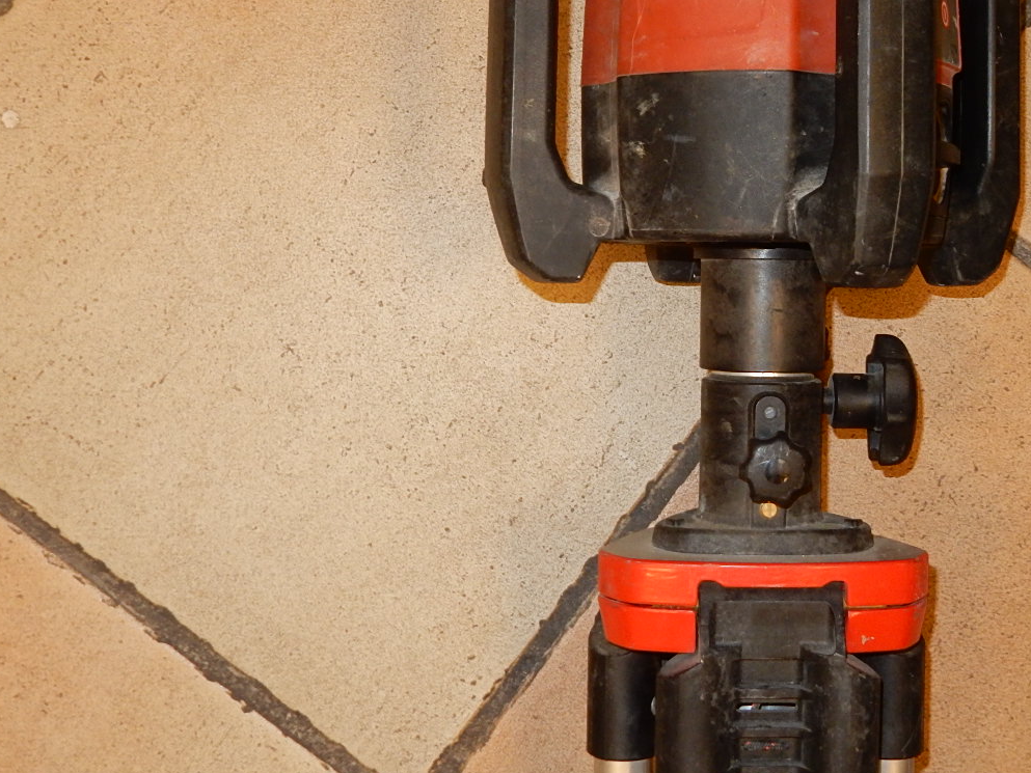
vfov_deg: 25.0
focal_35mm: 58
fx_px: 1728
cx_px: 717
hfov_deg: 32.8
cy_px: 206
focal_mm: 6.4
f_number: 4
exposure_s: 1/30
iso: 200
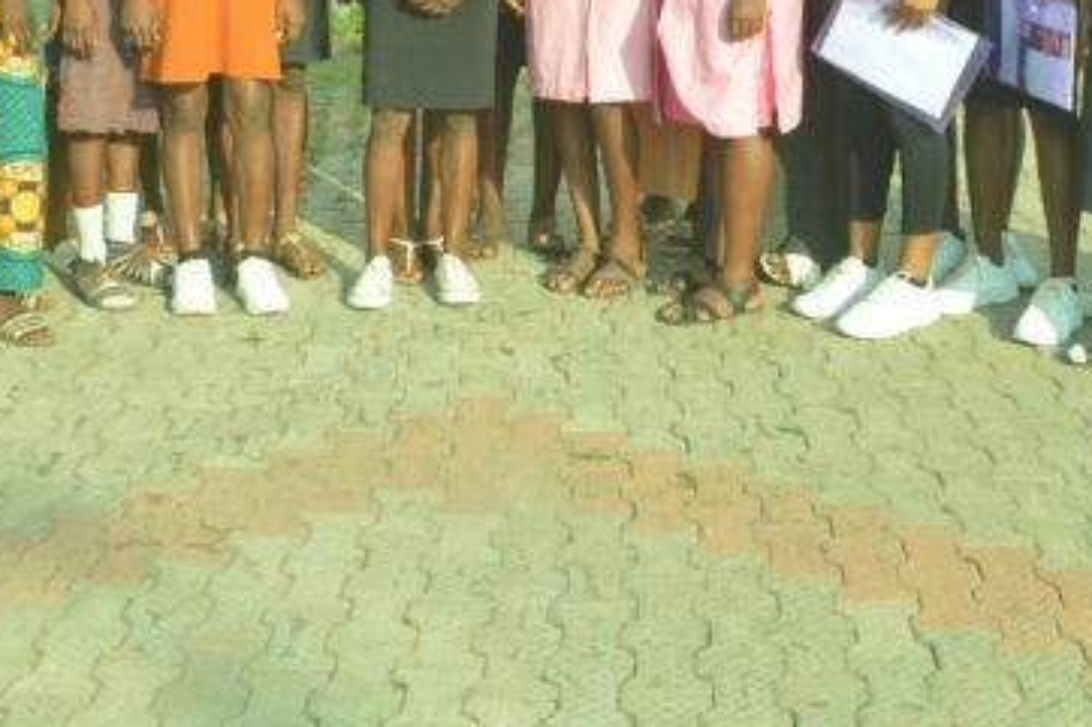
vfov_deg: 9.1
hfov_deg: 13.8
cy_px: -92
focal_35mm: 148
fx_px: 4500
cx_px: 437
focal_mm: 35
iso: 100
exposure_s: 1/200
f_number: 7.1
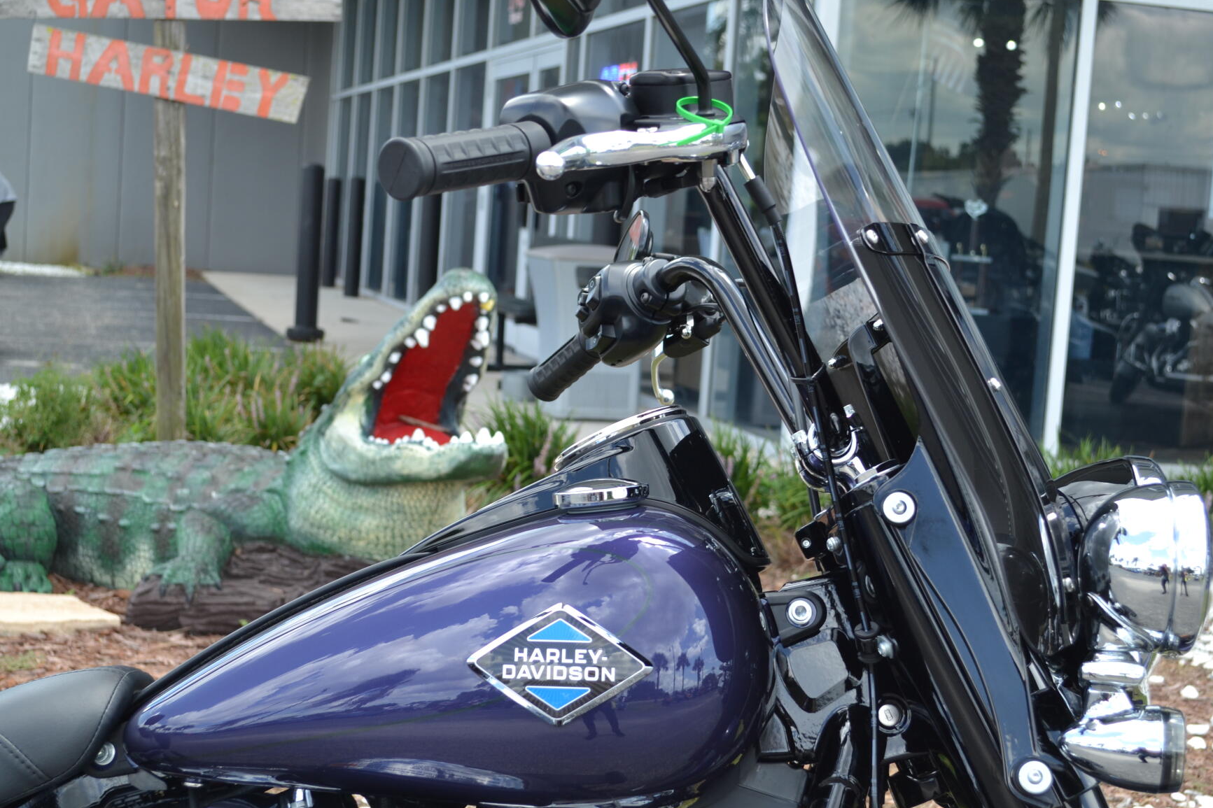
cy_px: 402
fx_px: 2041
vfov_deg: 22.4
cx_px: 622
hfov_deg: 33.1
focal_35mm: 61
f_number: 5.6
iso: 140
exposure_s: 1/125
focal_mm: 35
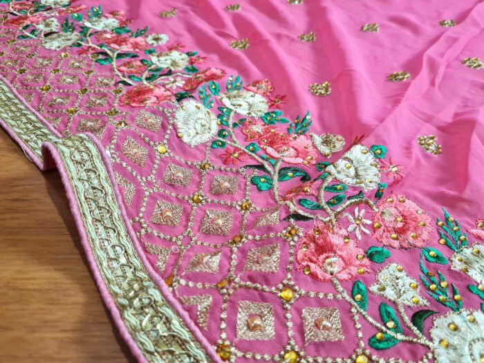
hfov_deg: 67.3
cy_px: 182
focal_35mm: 26
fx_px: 364
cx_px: 242
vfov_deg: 53.1
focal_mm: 5.4
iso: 400
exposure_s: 1/40
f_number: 1.8
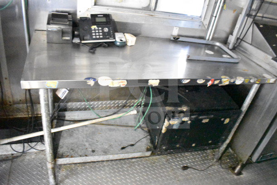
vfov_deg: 48.0
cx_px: 138
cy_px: 92
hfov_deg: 67.4
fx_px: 208
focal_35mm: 27
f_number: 3.5
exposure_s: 1/30
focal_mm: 18
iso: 25600
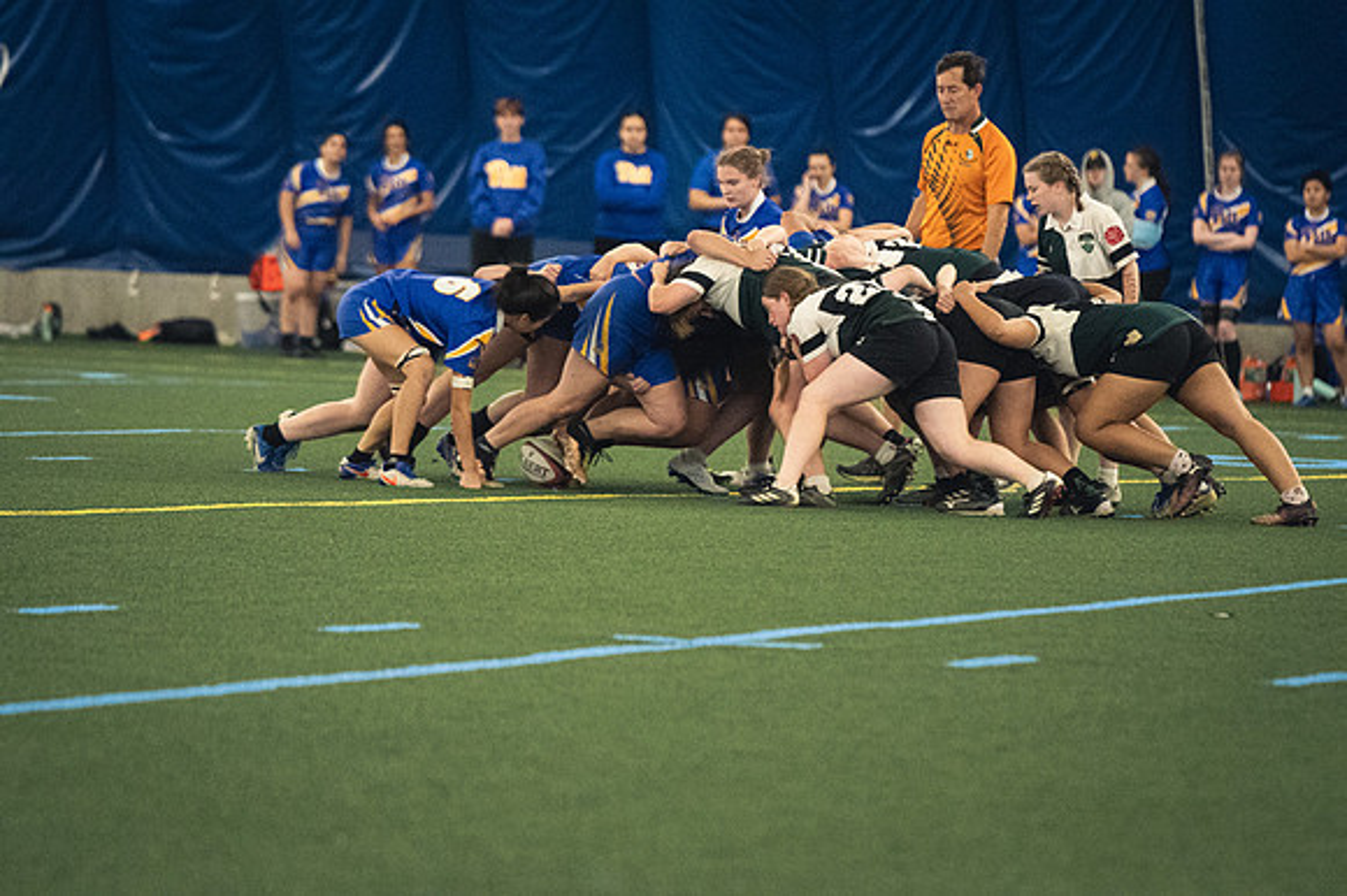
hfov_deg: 6.9
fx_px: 11218
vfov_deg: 4.6
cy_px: 448
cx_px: 674
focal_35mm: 300
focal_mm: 200
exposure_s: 1/500
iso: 11400
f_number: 2.8
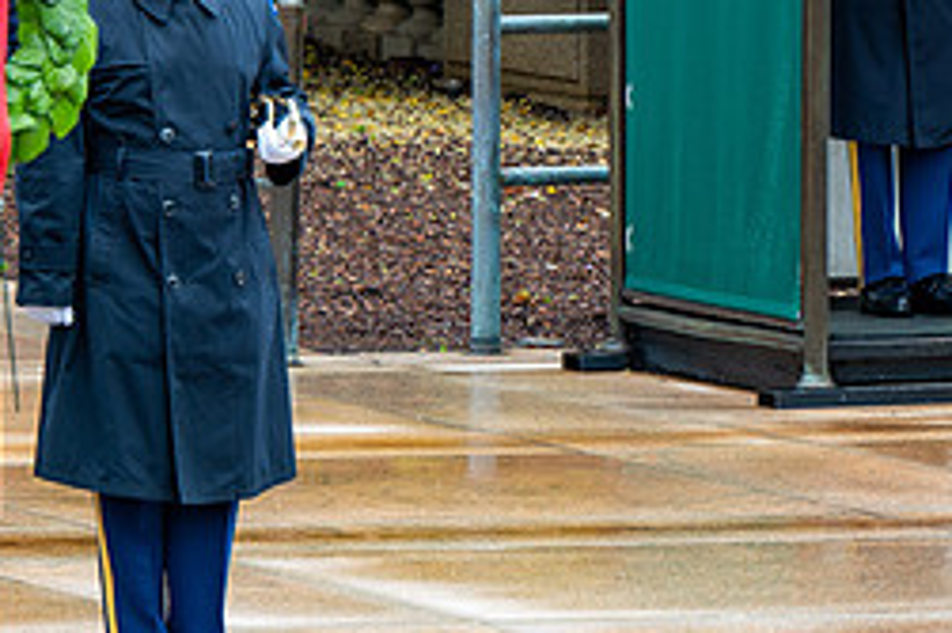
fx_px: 12975
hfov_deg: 4.2
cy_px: 64
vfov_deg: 2.8
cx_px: 191
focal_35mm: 491
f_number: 6.3
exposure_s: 1/100
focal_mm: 200
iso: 220
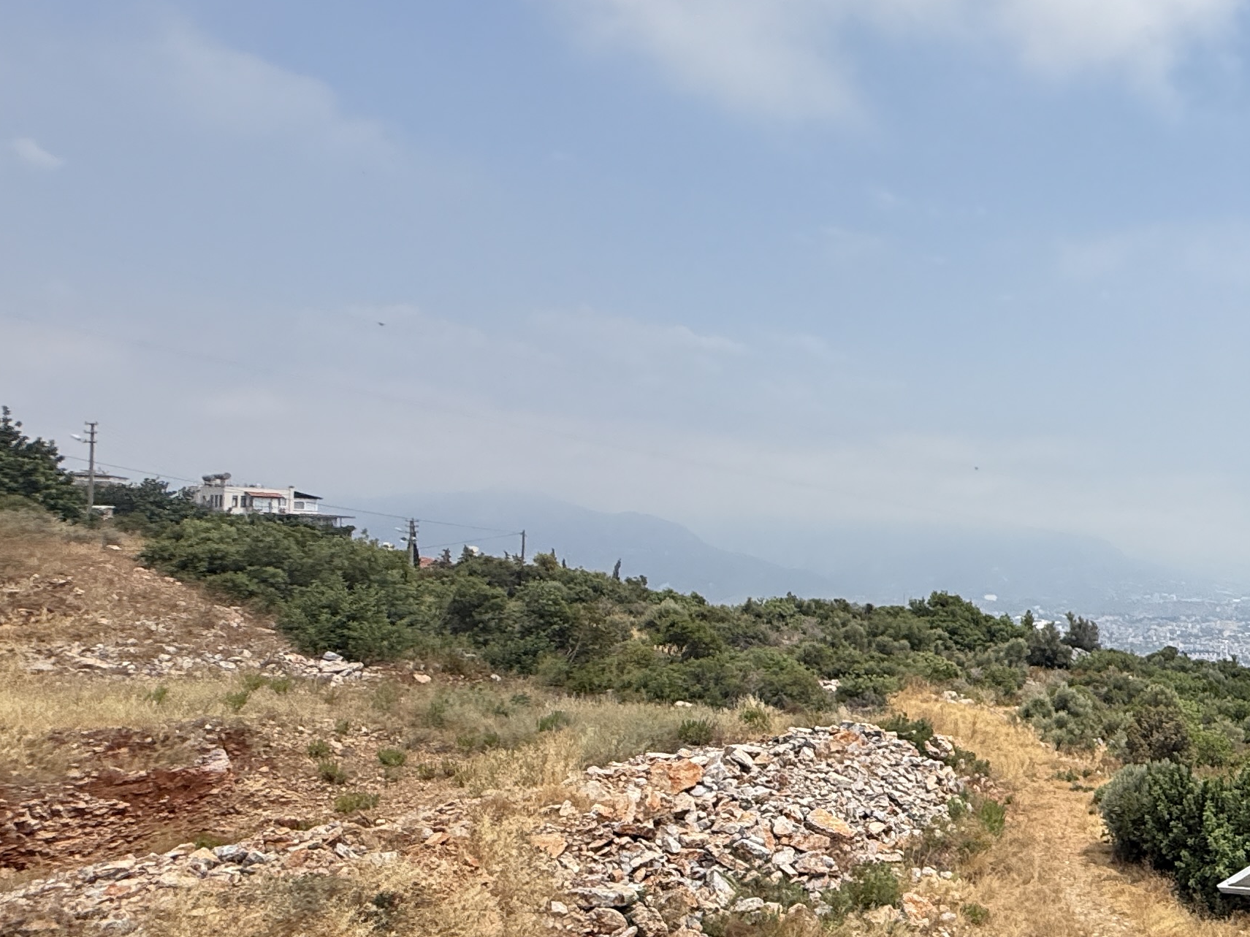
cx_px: 1442
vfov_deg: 42.8
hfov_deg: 41.3
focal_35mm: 33
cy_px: 546
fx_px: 1192
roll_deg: -0.1
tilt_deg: +0.4
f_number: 2.2
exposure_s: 1/1848
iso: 50
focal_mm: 2.22
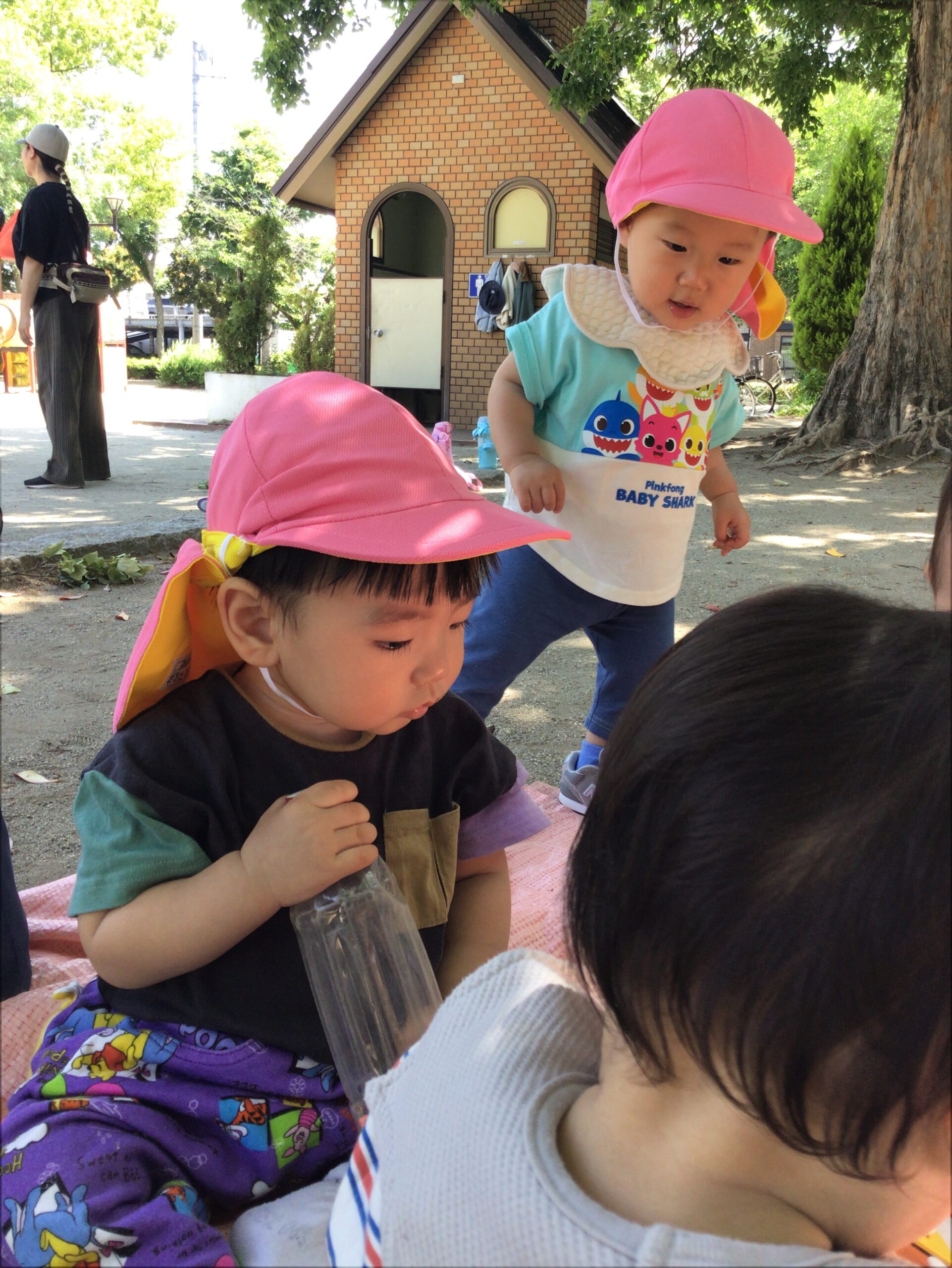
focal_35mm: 31
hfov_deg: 45.5
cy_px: 634
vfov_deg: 58.3
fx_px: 1136
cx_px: 476
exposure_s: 1/120
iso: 32
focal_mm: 3.3
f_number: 2.4
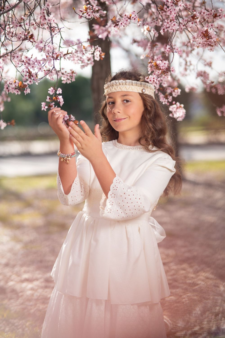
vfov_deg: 23.9
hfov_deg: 16.1
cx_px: 112
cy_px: 169
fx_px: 798
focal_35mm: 85
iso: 100
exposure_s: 1/200
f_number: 1.8
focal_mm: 85
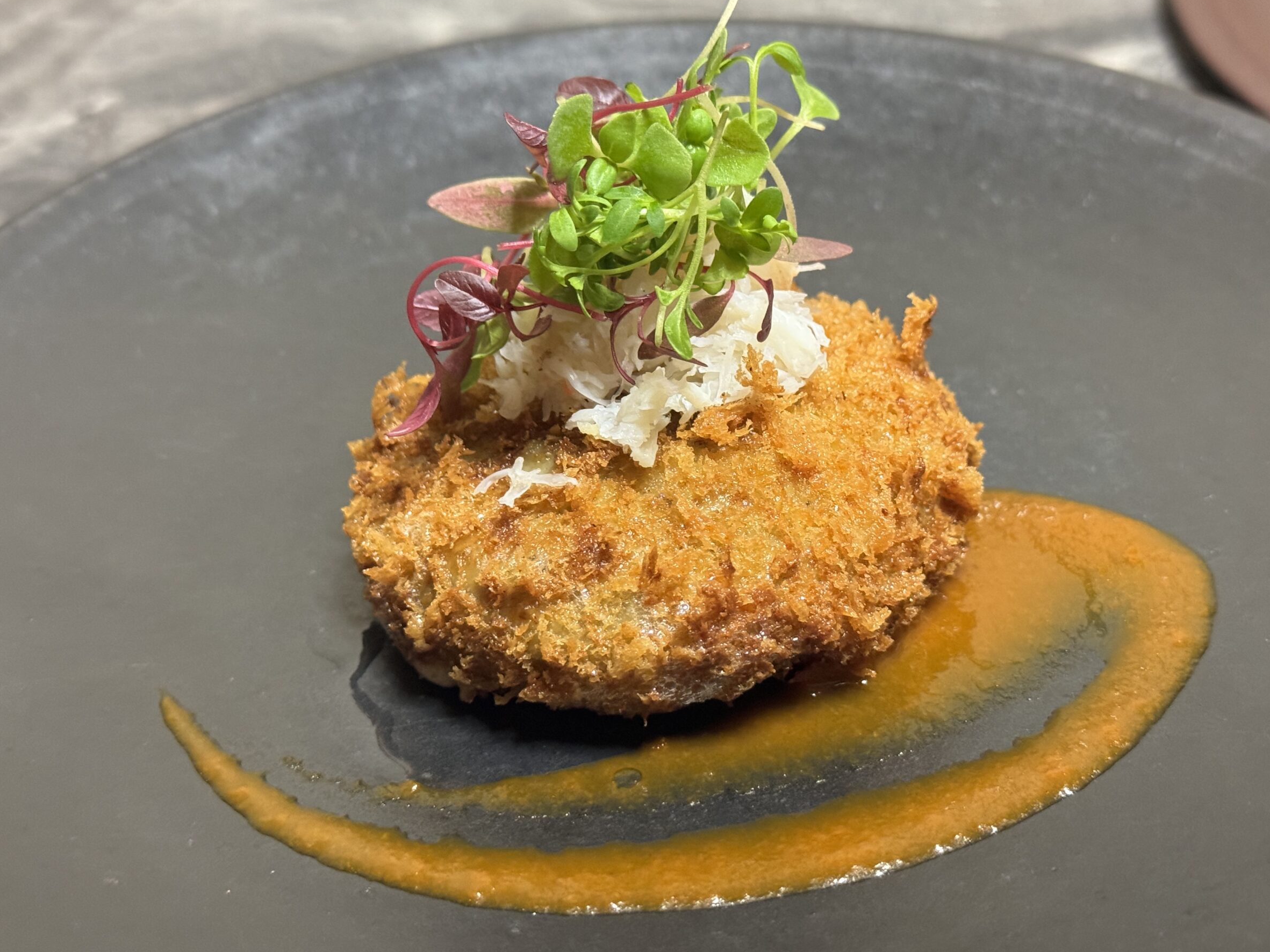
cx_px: 687
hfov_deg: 36.8
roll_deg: +2.8
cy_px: 456
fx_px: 1908
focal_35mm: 52
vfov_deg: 28.0
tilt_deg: -36.6
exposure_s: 1/33
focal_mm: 6.76
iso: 500
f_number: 1.78
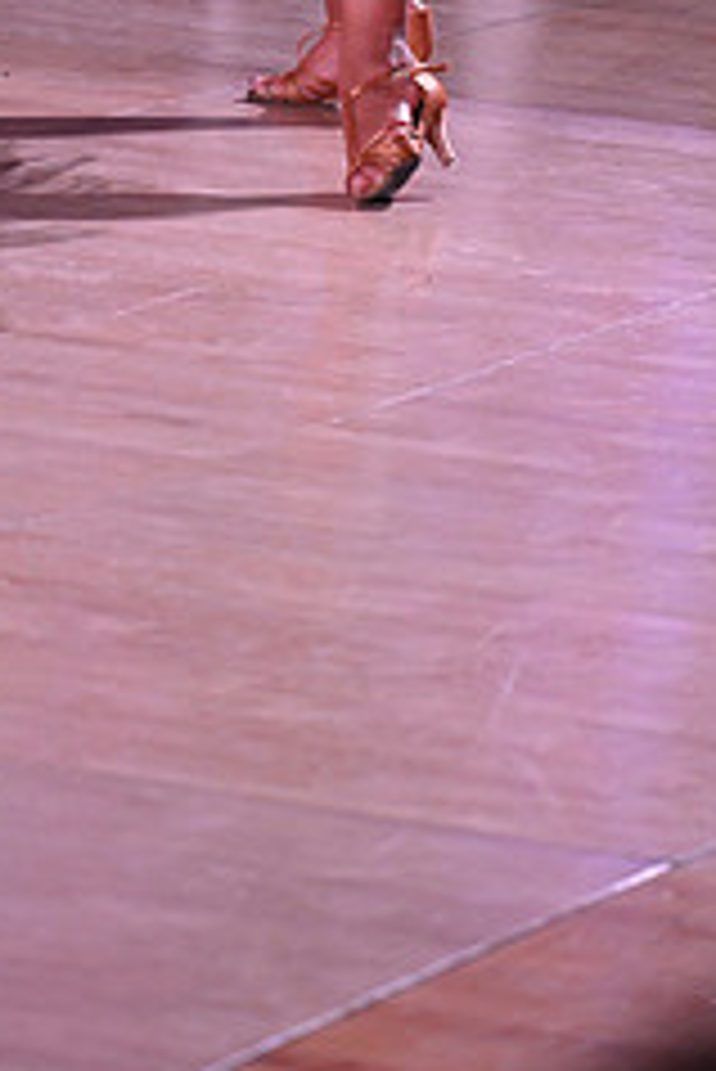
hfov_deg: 4.2
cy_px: -162
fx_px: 9800
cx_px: 88
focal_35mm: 329
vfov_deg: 6.2
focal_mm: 135
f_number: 4
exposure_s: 1/320
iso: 2500
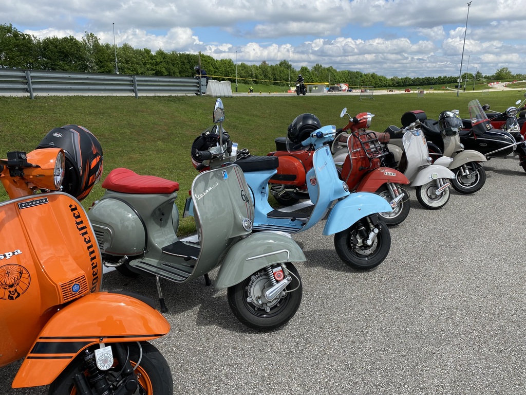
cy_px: 198
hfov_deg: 67.3
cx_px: 263
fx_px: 395
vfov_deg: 53.1
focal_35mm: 26
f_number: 1.8
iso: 32
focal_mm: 4.25
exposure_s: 1/2967
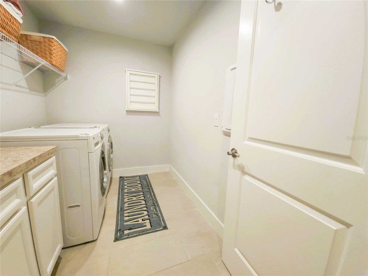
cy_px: 138
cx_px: 184
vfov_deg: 89.9
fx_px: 138
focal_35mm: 13
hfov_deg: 106.2
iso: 80
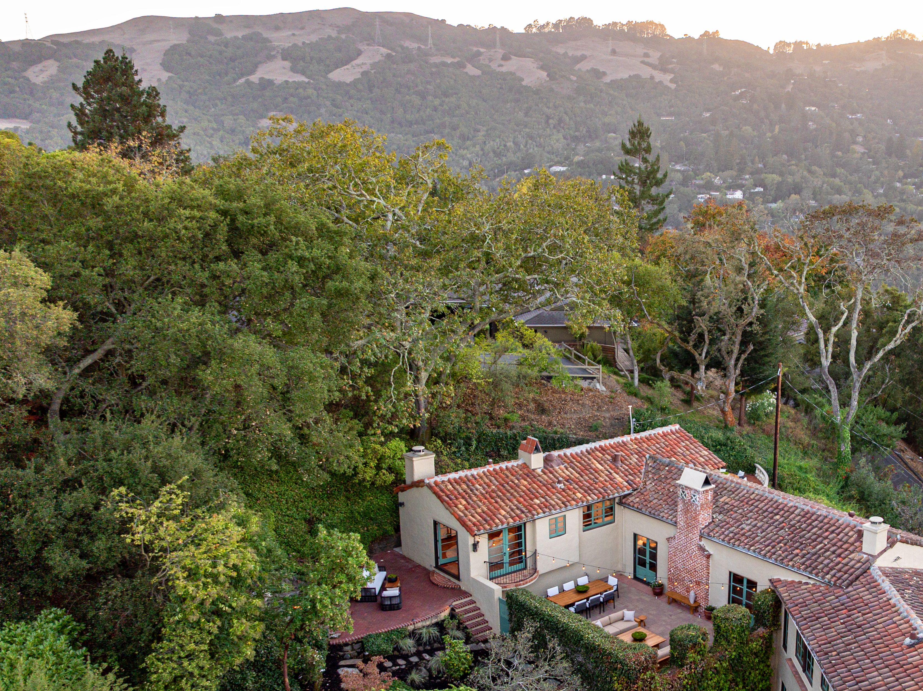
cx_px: 711
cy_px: 504
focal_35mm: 38
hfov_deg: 46.9
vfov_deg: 36.9
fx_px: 1013
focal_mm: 12.29
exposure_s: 1/200
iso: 200
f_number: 2.8
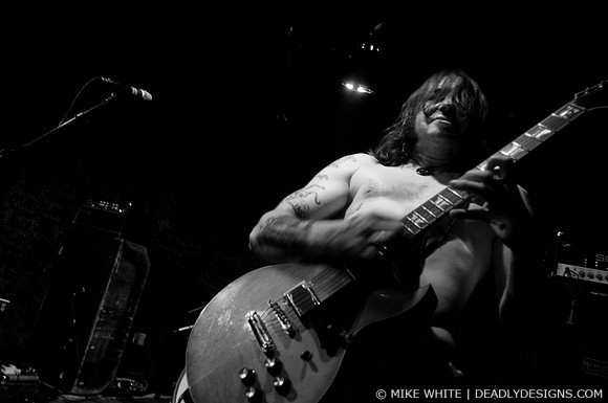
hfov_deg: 62.0
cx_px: 304
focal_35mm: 30
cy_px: 202
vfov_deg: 43.5
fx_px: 506
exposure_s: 1/30
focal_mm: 20
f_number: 2.8
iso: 1250
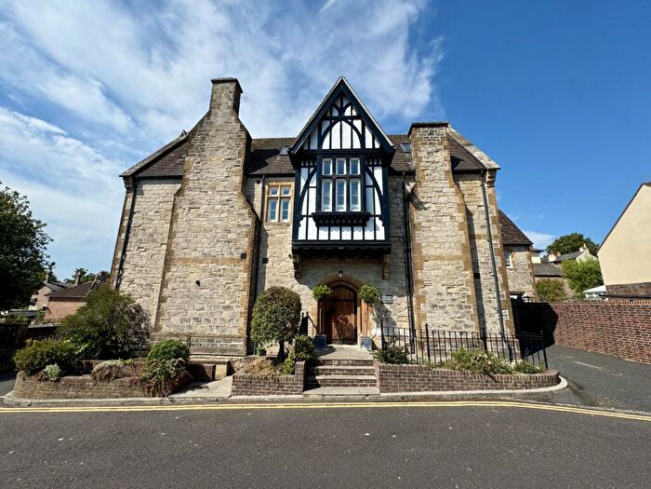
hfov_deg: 102.1
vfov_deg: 85.7
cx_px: 326
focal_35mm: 14
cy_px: 244
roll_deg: -0.1
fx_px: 263
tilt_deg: +13.5
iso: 50
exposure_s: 1/2146
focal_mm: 2.22
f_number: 2.2
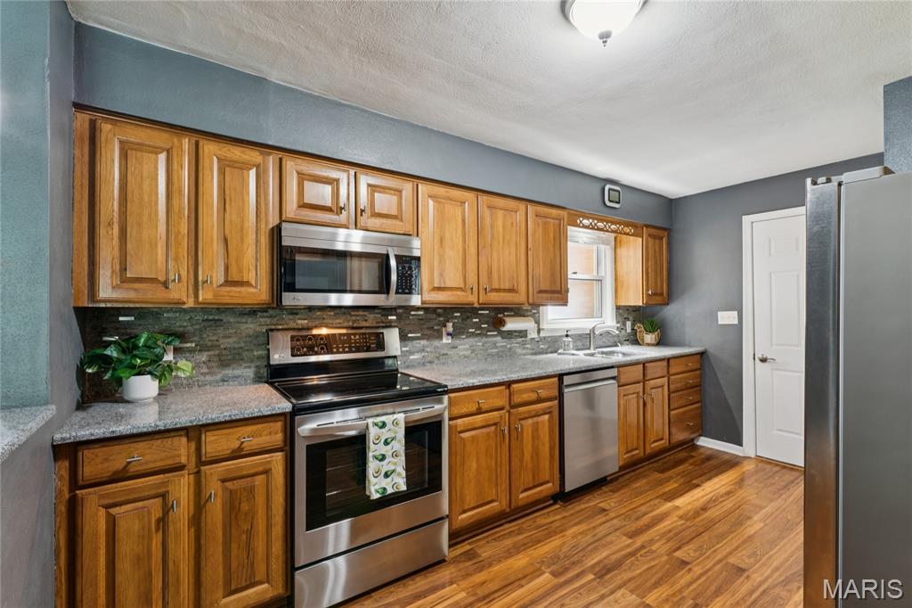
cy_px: 304
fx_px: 403
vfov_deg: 74.1
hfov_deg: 97.1
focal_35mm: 16
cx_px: 456
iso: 320
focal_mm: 15.9
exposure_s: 1.3
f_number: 13
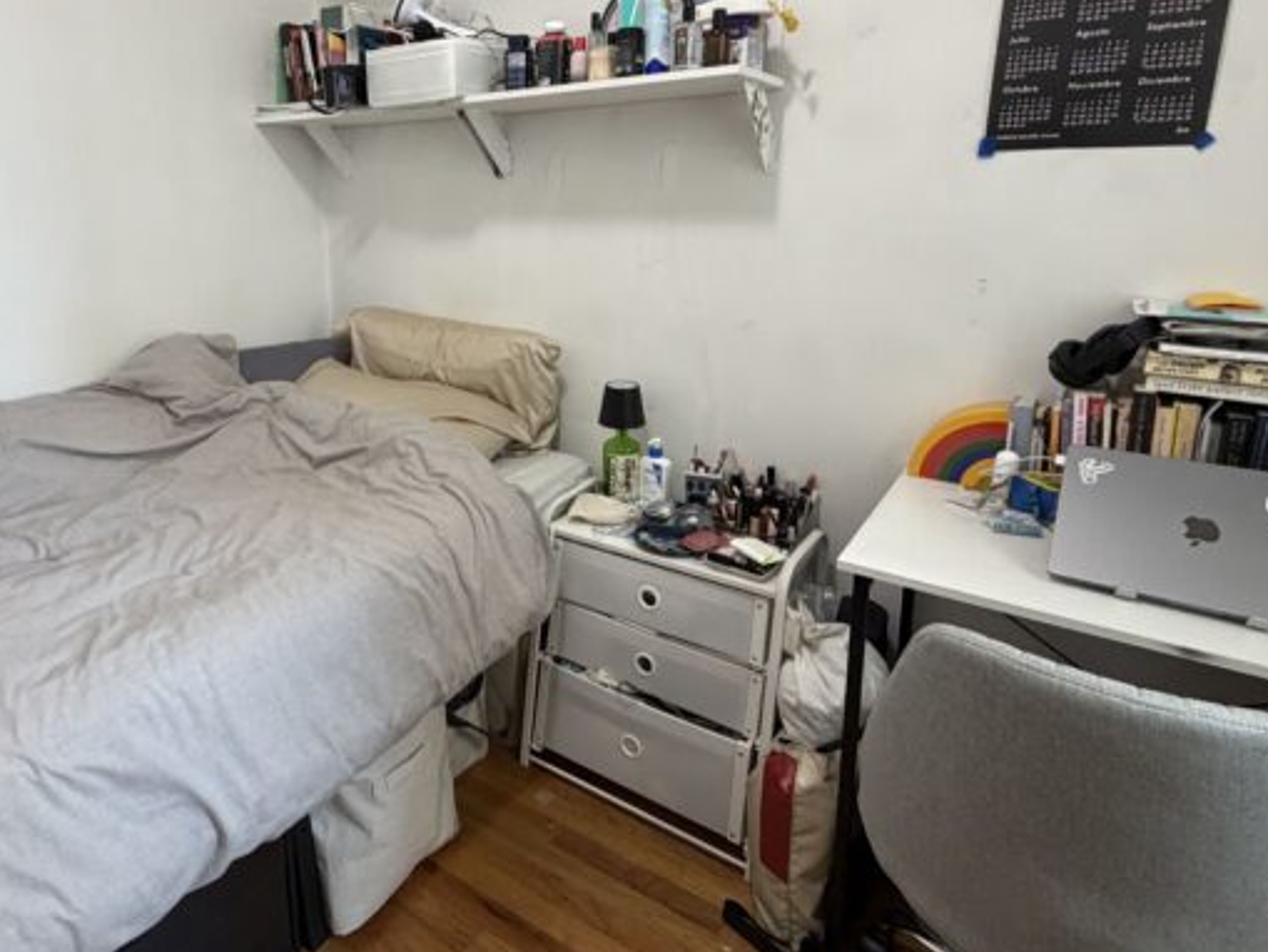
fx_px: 806
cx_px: 508
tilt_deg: -12.0
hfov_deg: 75.5
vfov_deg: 60.5
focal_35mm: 22
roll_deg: +0.6
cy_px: 369
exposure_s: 1/60
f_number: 2.2
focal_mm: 2.22
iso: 320
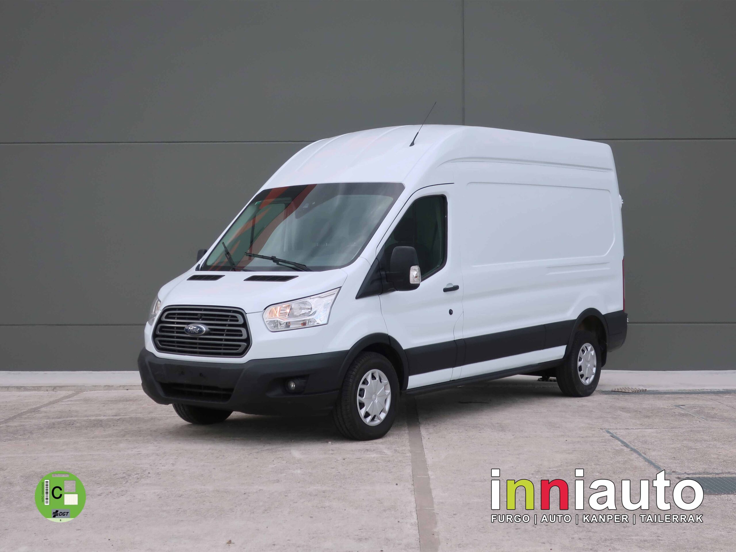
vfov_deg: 56.8
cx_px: 368
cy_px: 276
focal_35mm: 24
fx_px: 510
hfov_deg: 71.6
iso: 80
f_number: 1.8
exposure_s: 1/3200
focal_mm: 6.86
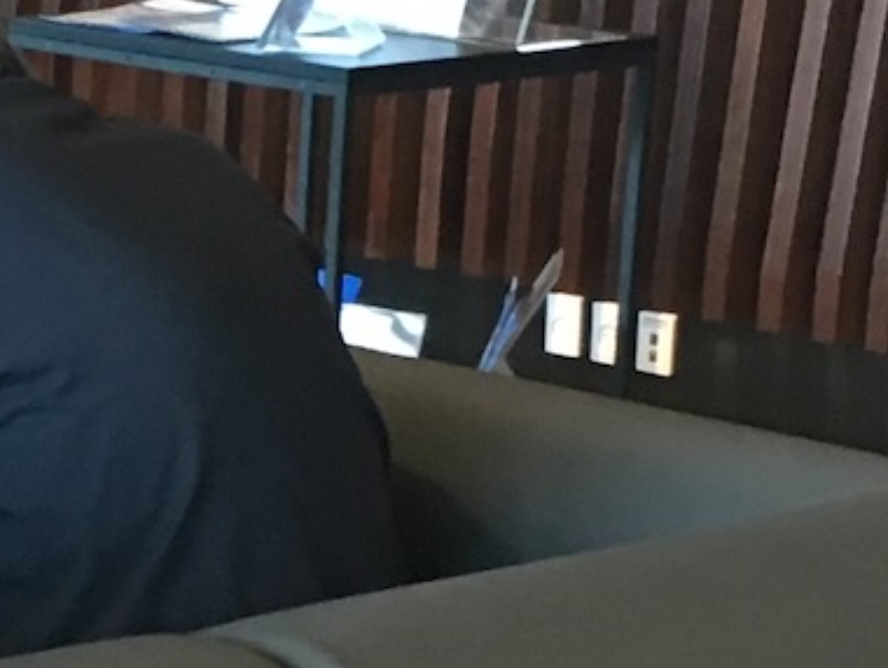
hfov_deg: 31.2
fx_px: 1567
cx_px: 248
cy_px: 286
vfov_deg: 24.1
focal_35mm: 61
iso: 125
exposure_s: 1/33
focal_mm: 4.15
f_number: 2.2
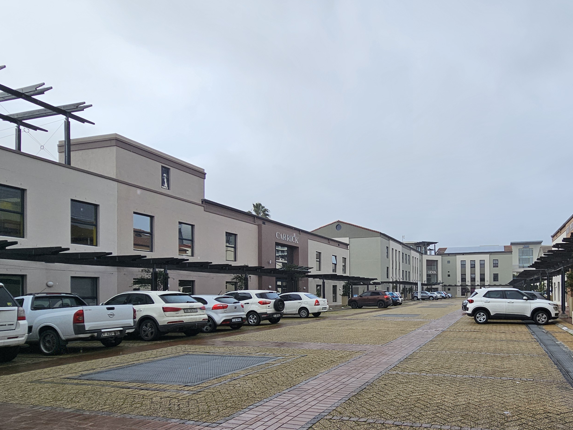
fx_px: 348
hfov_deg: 74.9
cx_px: 409
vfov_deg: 62.0
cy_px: 285
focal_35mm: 21
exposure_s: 1/1361
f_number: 2.2
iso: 50
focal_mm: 2.2
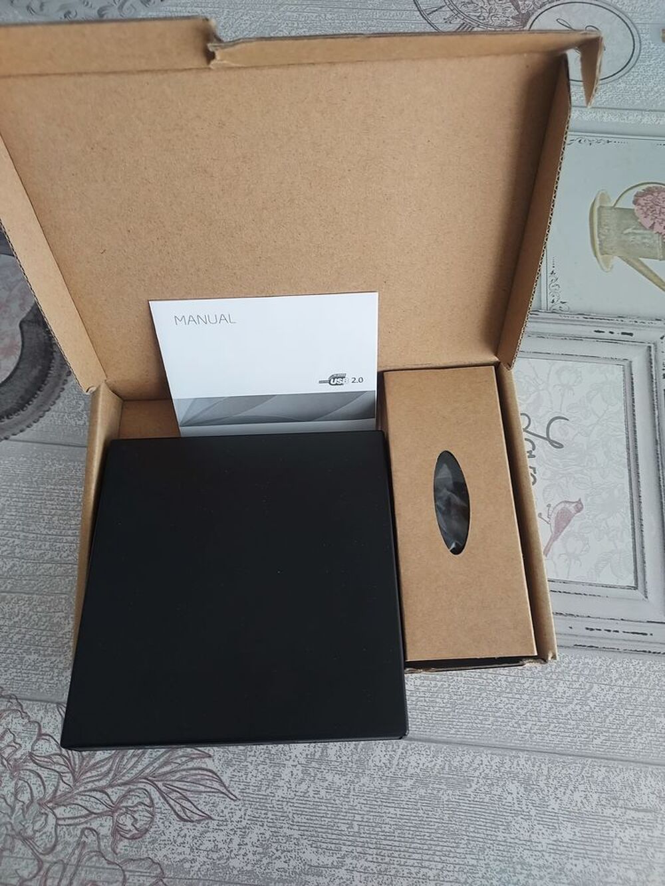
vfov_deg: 71.6
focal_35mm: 24
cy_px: 443
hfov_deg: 56.8
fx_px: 615
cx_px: 332
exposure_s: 1/50
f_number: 1.8
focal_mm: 4.6
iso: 50
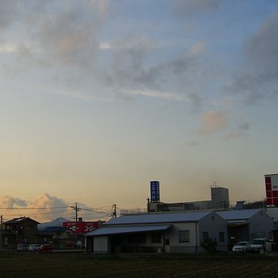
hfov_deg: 33.8
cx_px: 100
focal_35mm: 50
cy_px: 134
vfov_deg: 34.0
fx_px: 454
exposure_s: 1/250
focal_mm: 7.9
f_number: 4
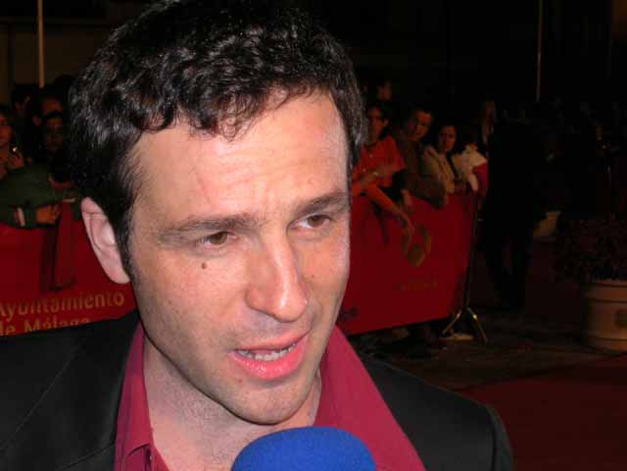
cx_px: 314
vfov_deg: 22.3
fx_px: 1195
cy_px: 236
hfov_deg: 29.4
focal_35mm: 66
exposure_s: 1/60.1
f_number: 3.8
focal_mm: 11
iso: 50
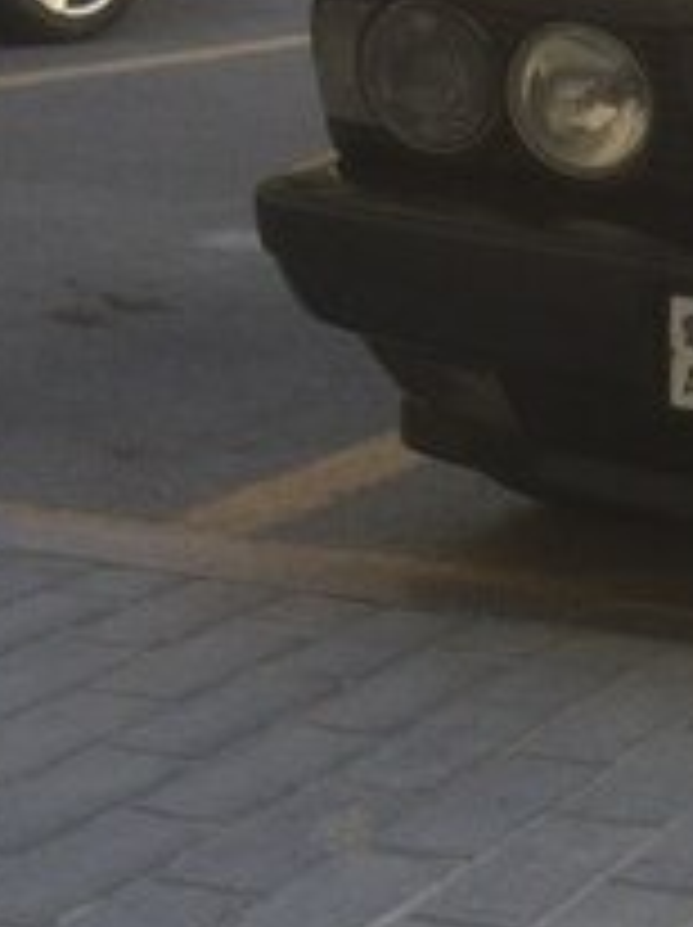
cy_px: 542
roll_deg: -3.9
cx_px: 1454
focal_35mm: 93
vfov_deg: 21.1
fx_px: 2488
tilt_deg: -16.6
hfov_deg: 13.3
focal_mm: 4.15
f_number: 2.2
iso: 32
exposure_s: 1/281
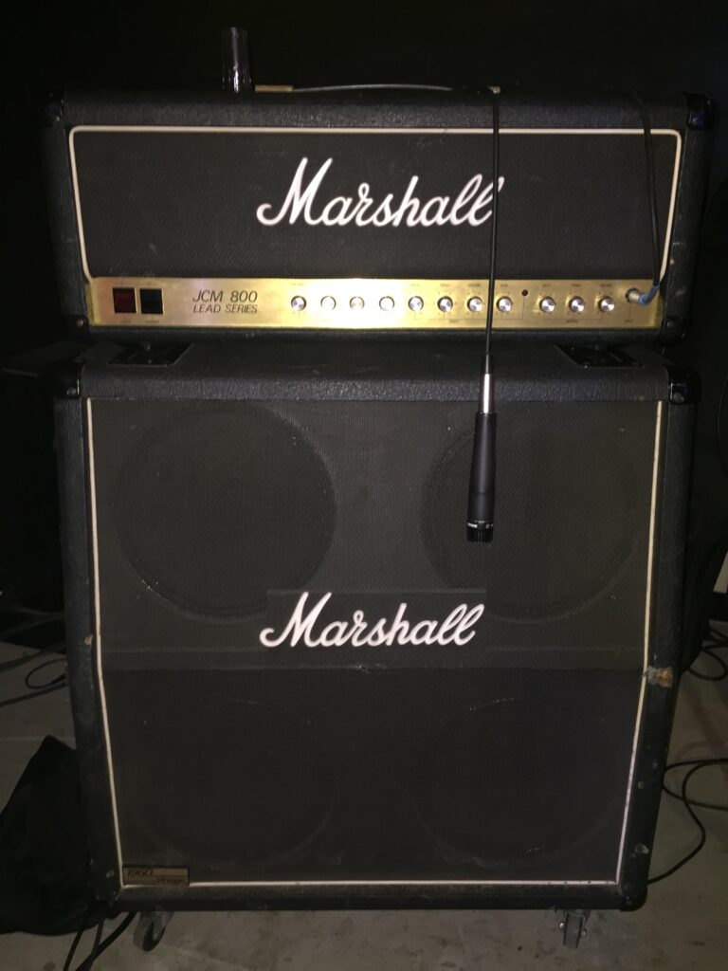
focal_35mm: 29
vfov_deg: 61.7
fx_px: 813
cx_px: 364
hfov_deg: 48.2
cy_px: 486
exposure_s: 1/16
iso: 160
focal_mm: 4.15
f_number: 2.2
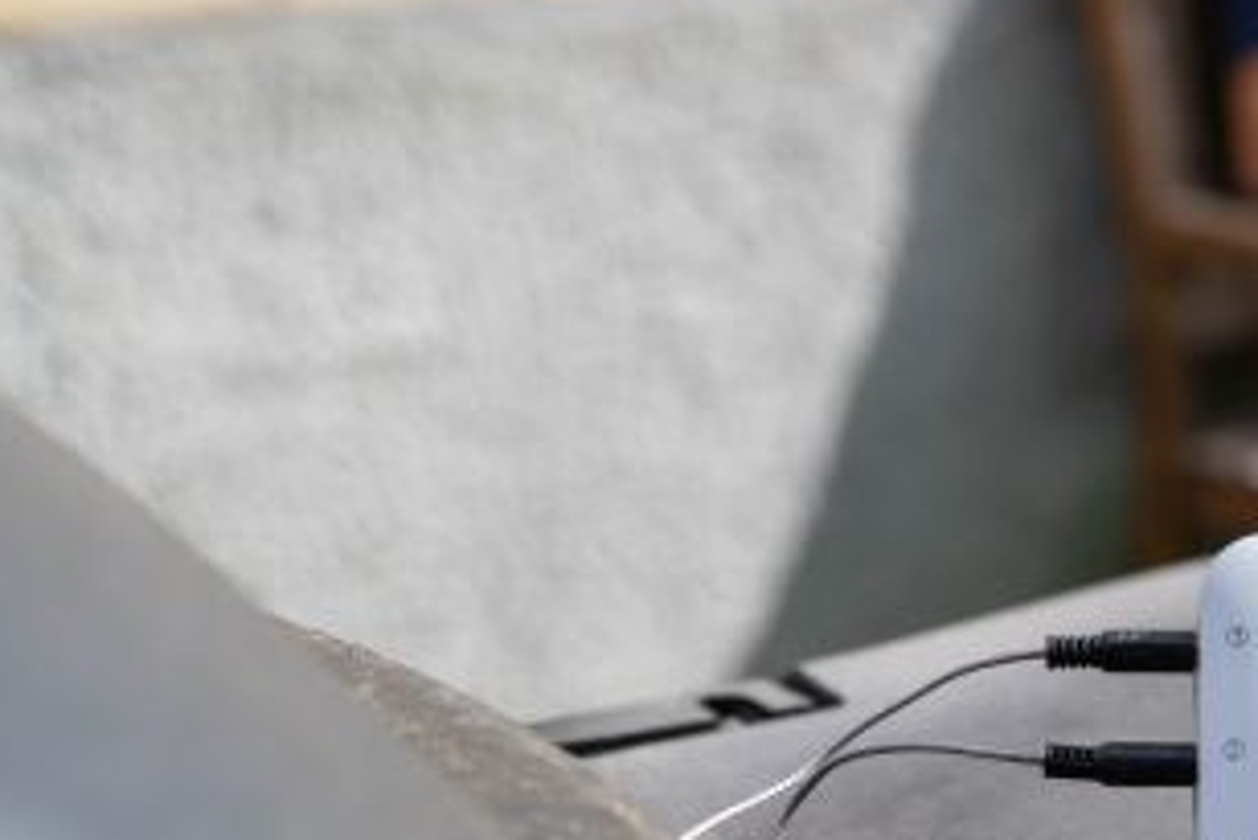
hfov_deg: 22.0
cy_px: 313
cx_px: 1176
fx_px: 3146
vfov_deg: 15.2
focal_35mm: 90
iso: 200
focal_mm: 46
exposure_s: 1/2000
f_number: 4
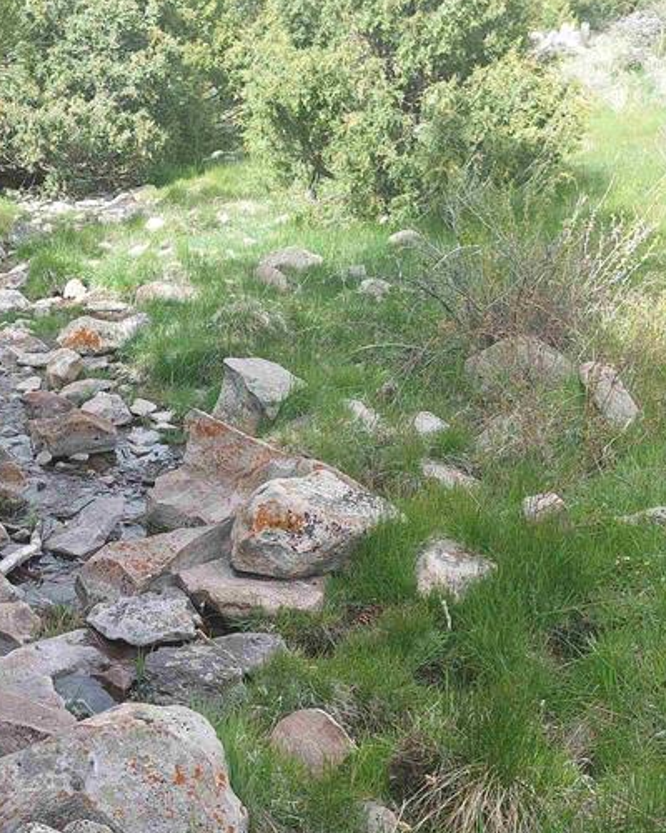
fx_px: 1183
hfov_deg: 30.5
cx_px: 110
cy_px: 525
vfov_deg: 38.5
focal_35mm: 48
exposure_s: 1/428
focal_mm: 5.23
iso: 40
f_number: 1.8
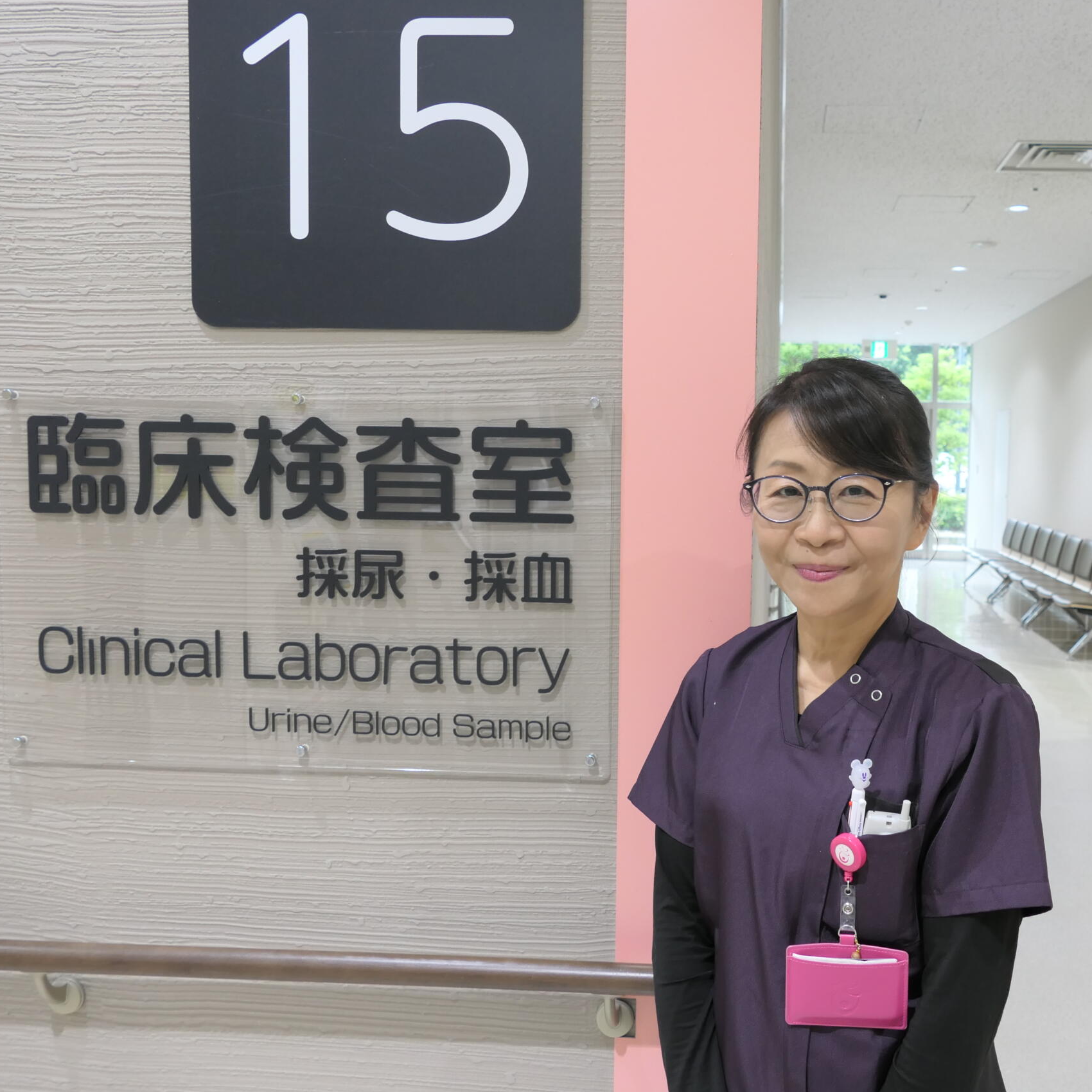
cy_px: 546
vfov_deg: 51.1
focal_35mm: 32
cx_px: 734
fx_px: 1142
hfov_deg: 50.1
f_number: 2.8
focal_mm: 9.12
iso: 400
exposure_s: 1/60
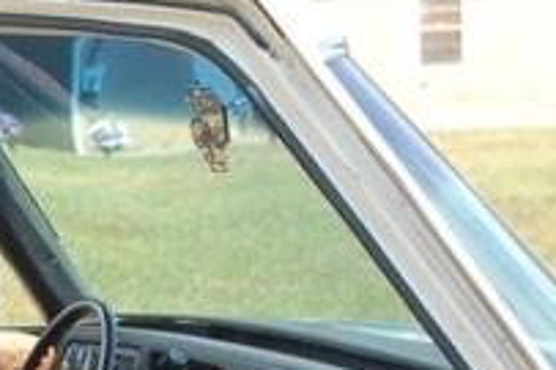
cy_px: 567
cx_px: -271
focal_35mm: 248
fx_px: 3827
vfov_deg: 5.5
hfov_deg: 8.1
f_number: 10
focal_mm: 42
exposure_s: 1/250
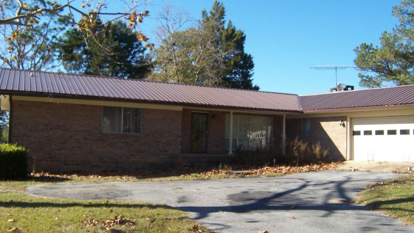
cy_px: 127
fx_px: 406
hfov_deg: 54.0
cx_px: 205
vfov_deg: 32.0
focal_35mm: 37
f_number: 4
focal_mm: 5.5
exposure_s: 1/350
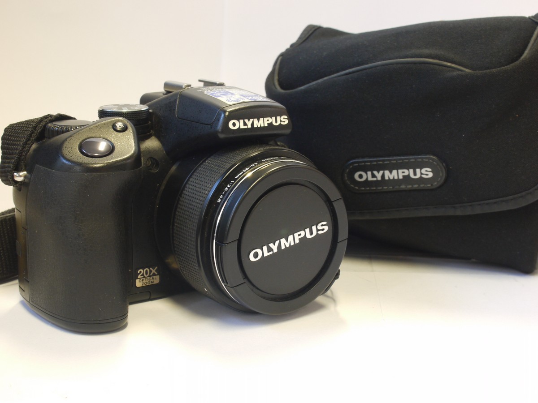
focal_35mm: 60
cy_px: 202
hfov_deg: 32.2
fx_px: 933
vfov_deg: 24.4
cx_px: 269
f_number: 10
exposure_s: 1/6
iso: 400
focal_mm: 30
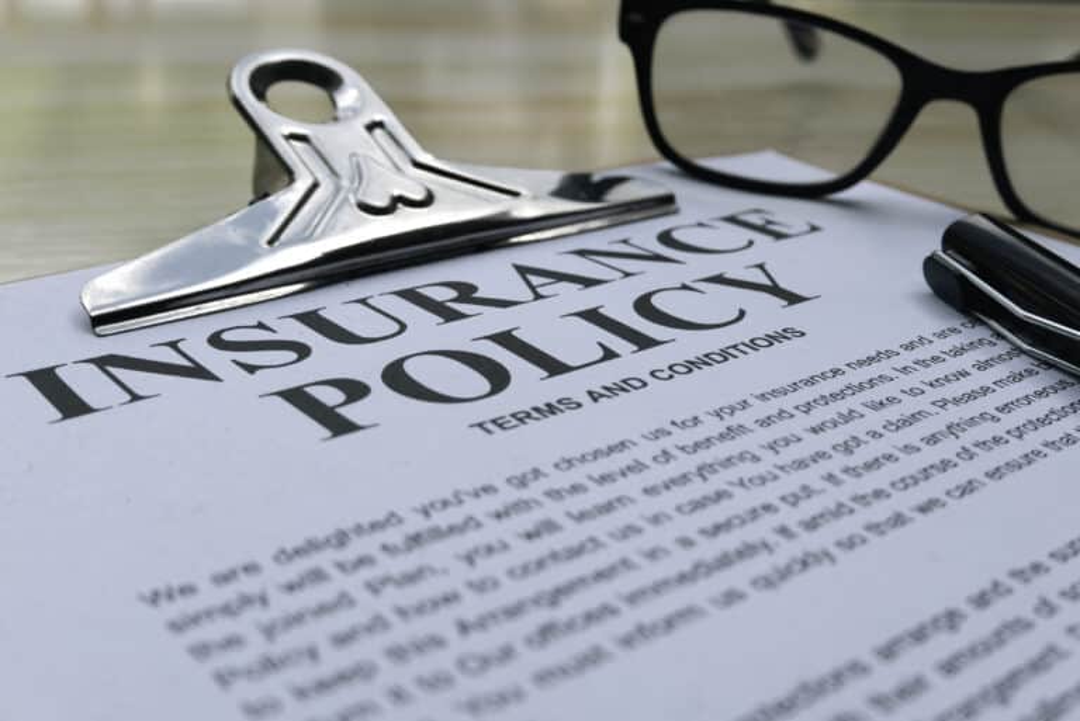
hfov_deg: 40.3
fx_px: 1471
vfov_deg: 27.6
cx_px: 540
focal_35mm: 49
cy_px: 360
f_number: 5.6
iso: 200
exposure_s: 1/500
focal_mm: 22
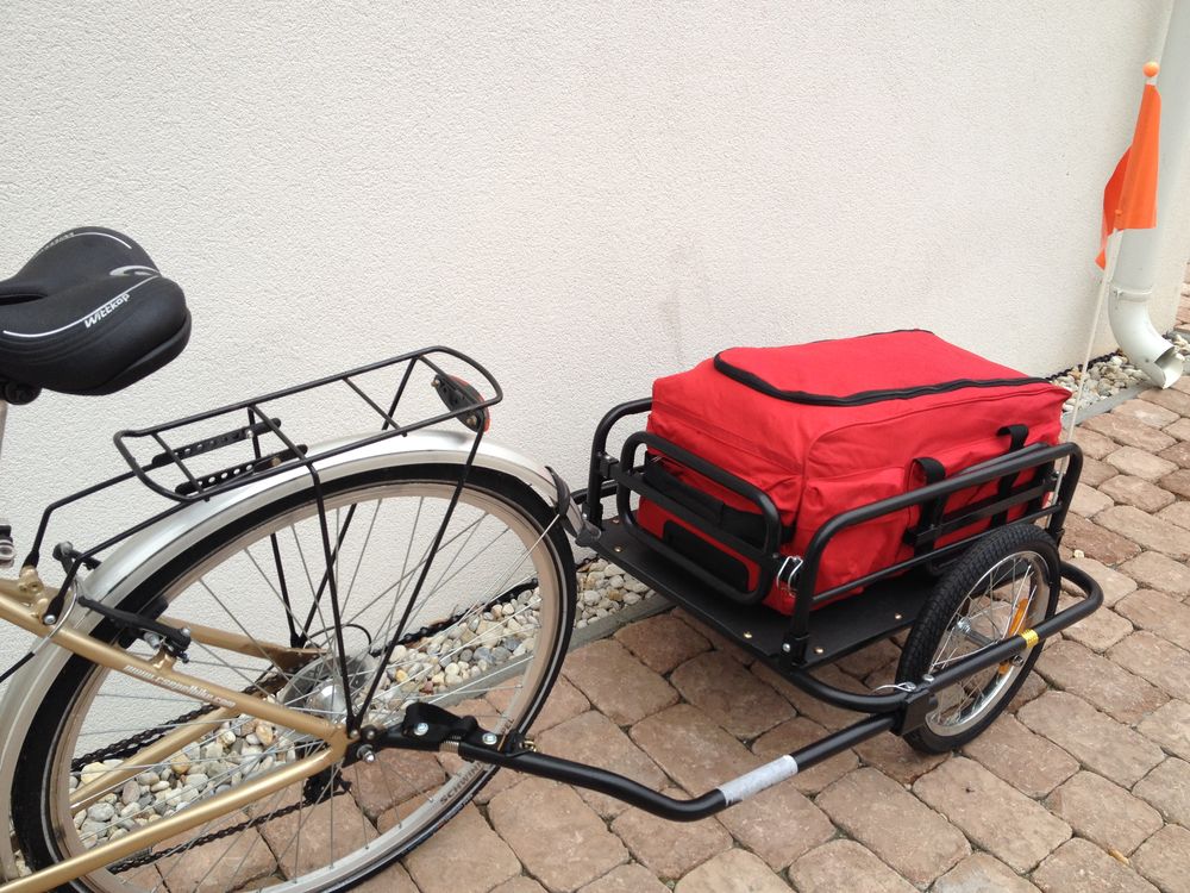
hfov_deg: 52.6
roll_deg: +0.1
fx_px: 1203
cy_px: 446
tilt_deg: -25.9
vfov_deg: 40.7
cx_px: 595
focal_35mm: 35
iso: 50
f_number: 2.4
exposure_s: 1/40
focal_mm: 4.28
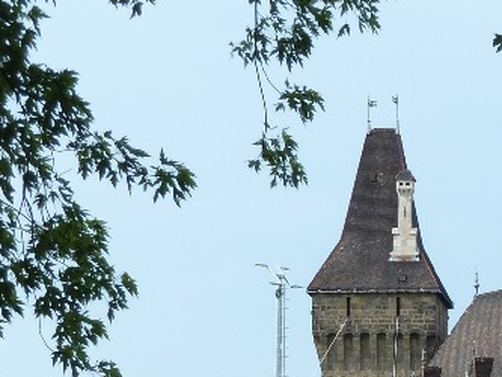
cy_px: 552
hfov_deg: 11.4
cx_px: 660
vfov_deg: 8.6
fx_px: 2452
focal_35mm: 169
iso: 80
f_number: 3.9
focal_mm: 9.1
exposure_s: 1/400
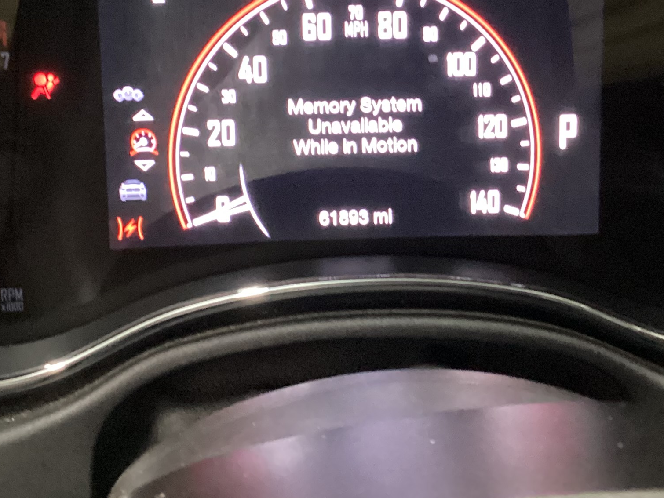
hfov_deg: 29.0
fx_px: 1285
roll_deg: -1.7
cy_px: 156
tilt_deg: -30.7
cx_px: 325
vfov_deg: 21.8
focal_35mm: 67
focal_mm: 3.3
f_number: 2.4
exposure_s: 1/15
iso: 640
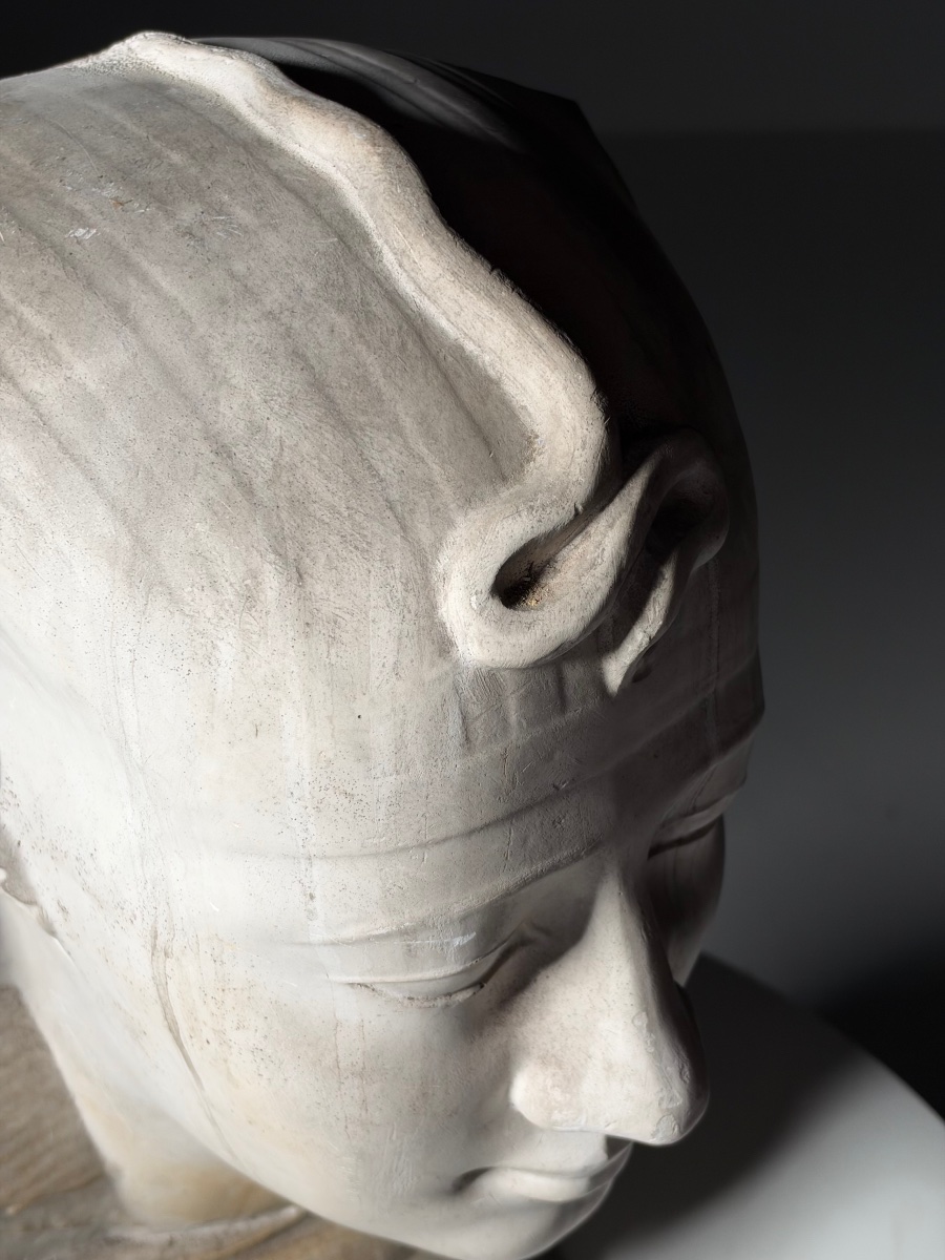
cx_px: 472
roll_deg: -2.5
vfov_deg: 39.7
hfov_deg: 30.3
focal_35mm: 48
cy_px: 630
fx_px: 1747
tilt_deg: -34.4
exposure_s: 1/65
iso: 80
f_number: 1.8
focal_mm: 6.93
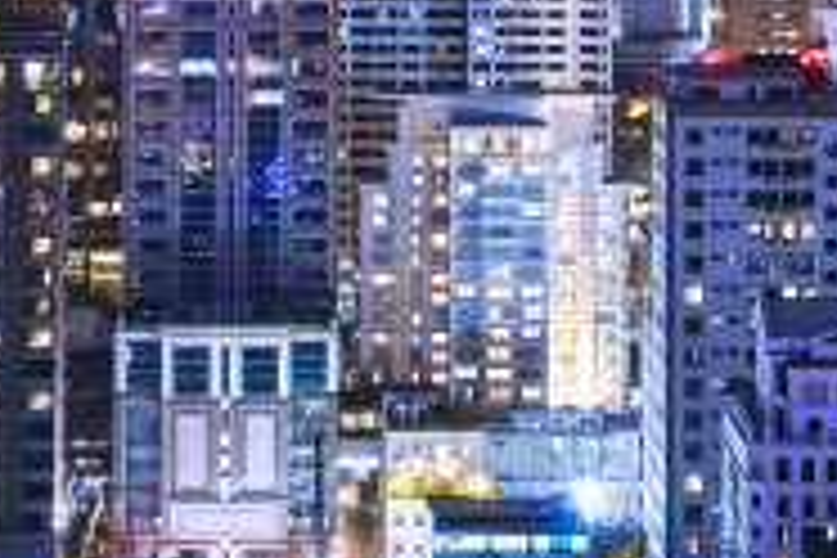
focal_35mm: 151
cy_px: -184
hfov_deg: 13.6
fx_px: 3510
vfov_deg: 8.9
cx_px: 441
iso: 125
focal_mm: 46
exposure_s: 20
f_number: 8
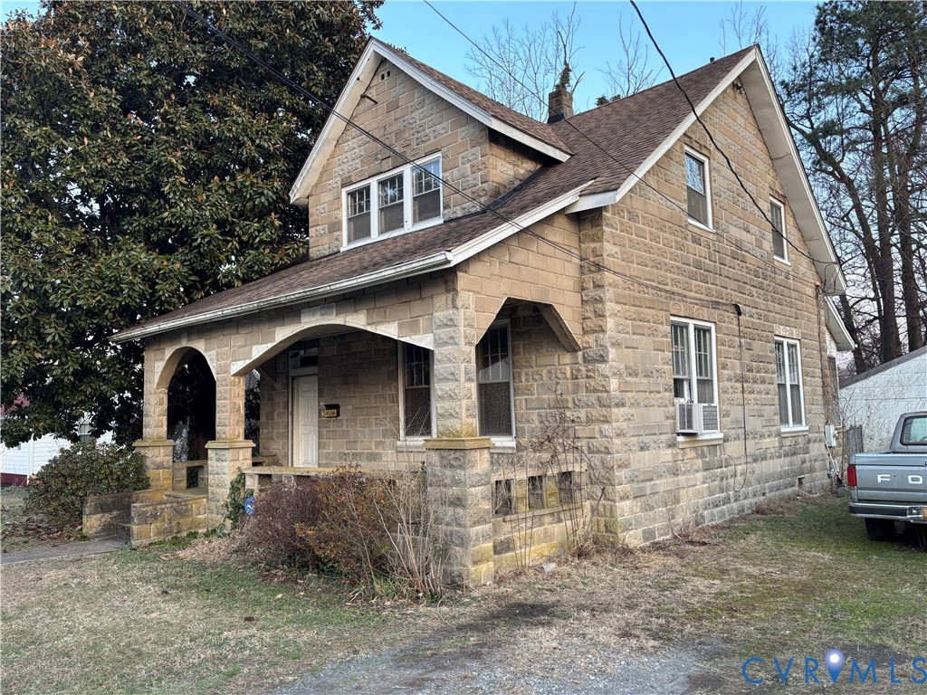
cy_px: 348
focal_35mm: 26
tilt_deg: +4.7
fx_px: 696
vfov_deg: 53.1
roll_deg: +1.8
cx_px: 464
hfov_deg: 67.3
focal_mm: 5.96
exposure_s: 1/121
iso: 40
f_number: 1.6
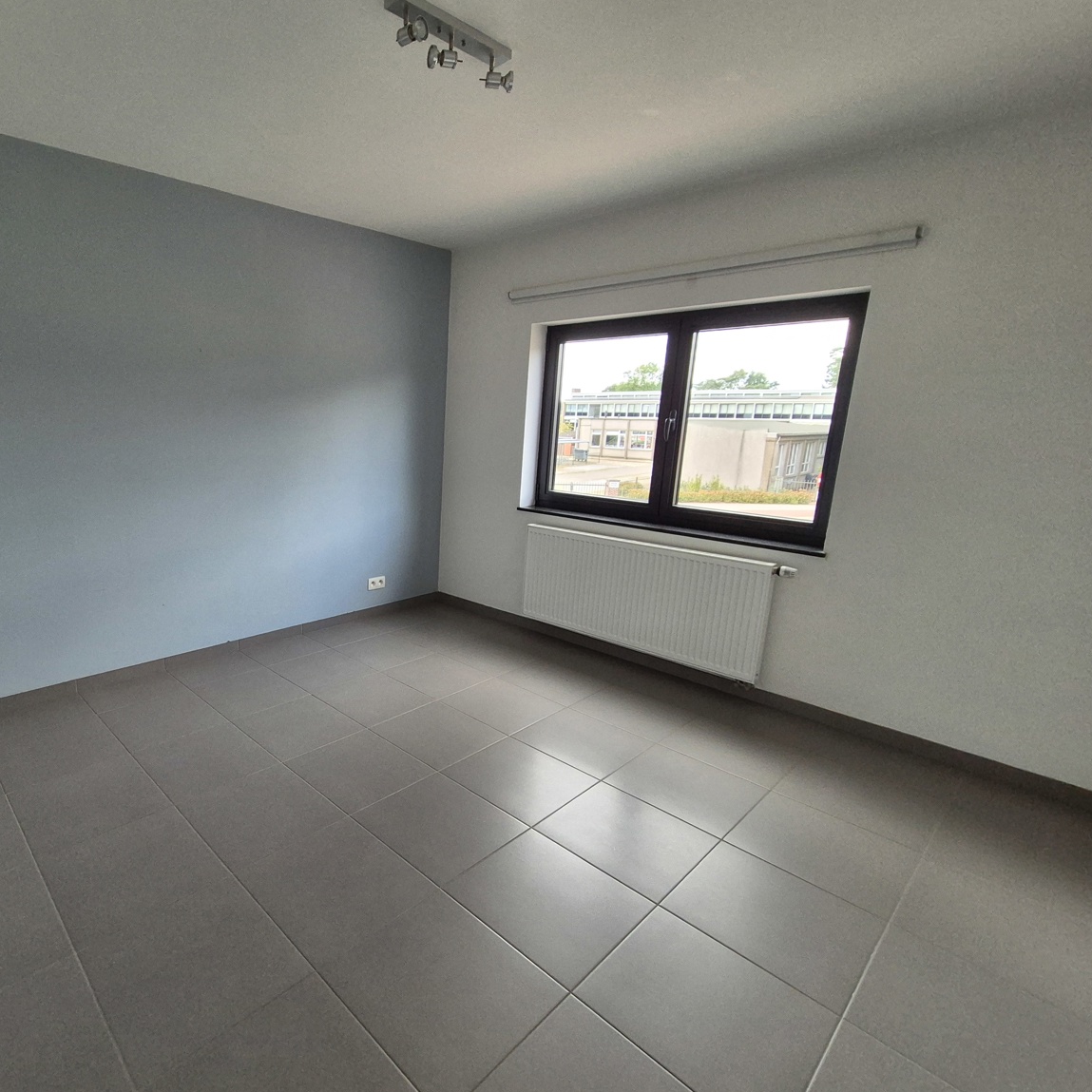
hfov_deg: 84.9
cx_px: 380
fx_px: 571
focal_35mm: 16
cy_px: 549
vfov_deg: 87.4
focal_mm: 2.2
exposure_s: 1/359
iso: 250
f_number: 2.2
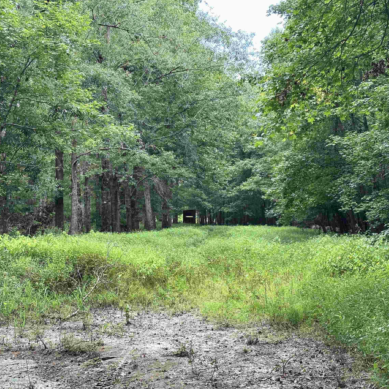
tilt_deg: +1.8
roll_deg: -0.4
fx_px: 725
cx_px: 194
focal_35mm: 57
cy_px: 194
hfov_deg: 30.0
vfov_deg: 30.0
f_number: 1.78
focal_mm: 6.86
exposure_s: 1/242
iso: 64
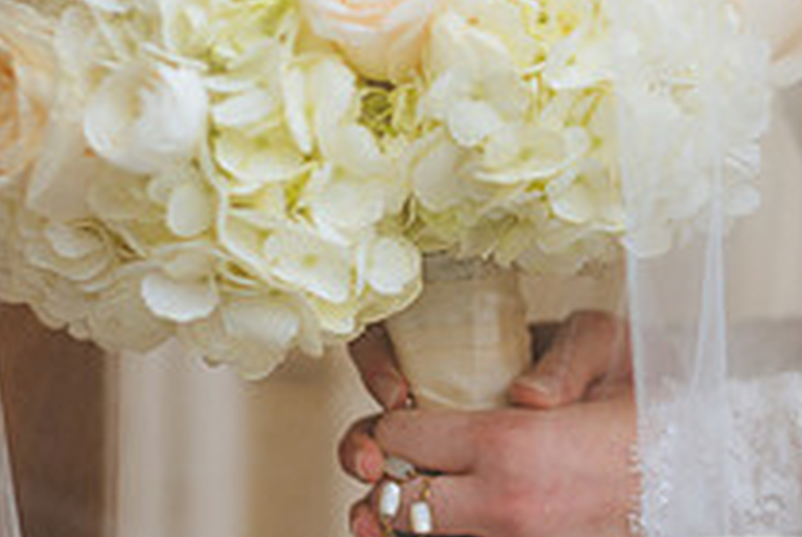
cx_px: 890
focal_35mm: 97
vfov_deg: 14.2
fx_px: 2164
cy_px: 255
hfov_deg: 20.0
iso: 50
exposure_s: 1/640
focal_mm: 35
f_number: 2
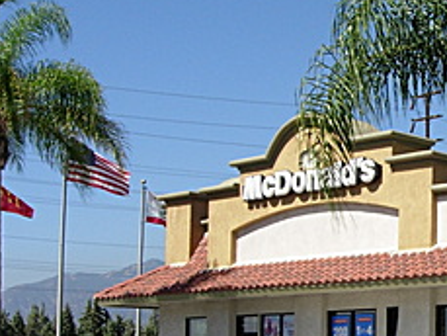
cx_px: 553
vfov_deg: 14.4
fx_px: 1318
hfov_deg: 18.2
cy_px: 296
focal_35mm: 102
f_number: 4.8
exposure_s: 1/745
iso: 64
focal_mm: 7.8
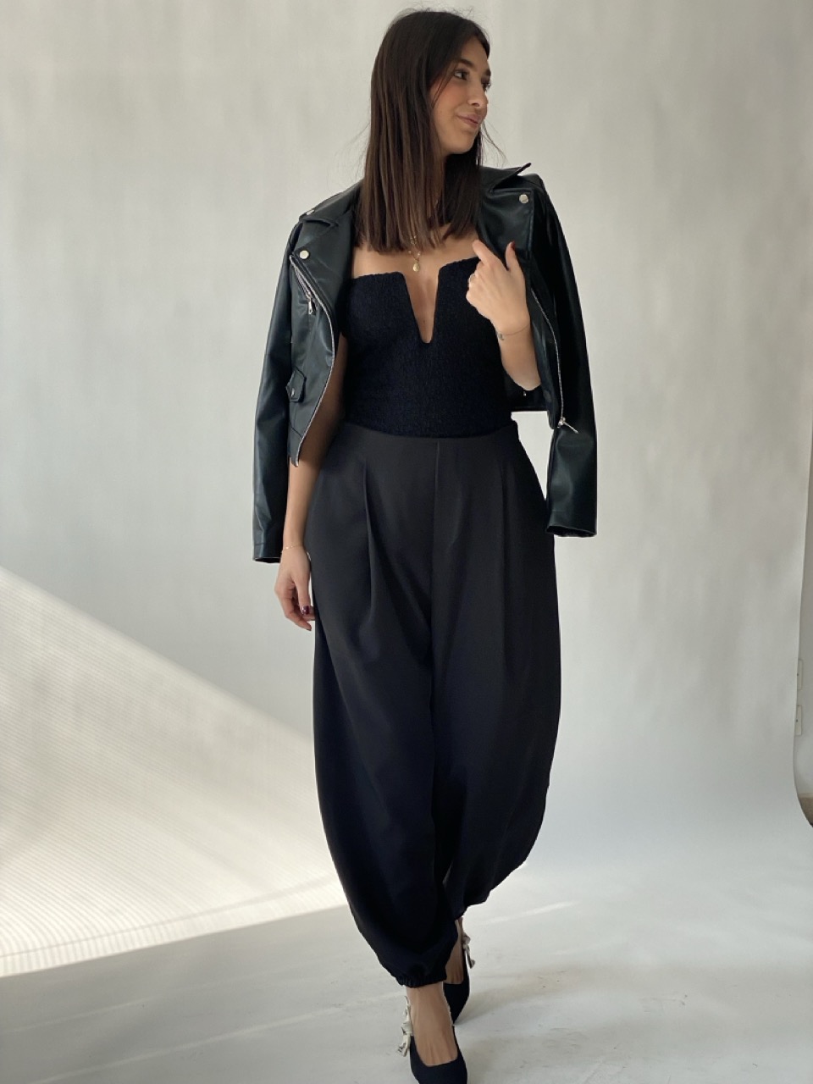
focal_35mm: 52
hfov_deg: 28.0
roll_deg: +1.0
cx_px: 406
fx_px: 1628
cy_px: 542
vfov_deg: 36.8
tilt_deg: -5.0
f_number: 2
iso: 20
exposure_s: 1/122
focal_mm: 6
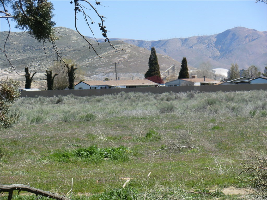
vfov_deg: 14.1
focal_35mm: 105
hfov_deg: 18.7
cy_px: 100
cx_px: 134
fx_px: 810
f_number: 5
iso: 64
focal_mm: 18.8
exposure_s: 1/320
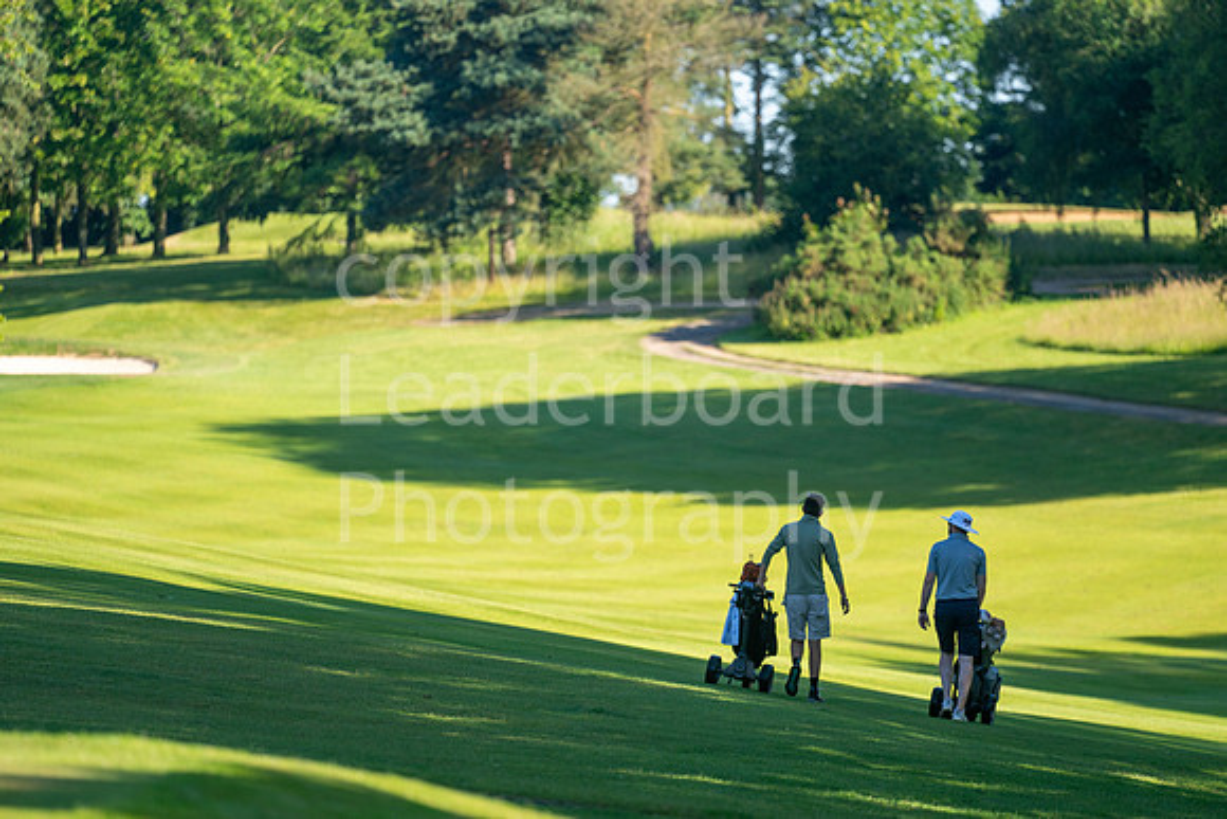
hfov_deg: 6.9
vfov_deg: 4.6
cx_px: 614
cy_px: 410
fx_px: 10227
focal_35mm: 300
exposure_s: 1/1000
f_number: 4.5
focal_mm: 300
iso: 250
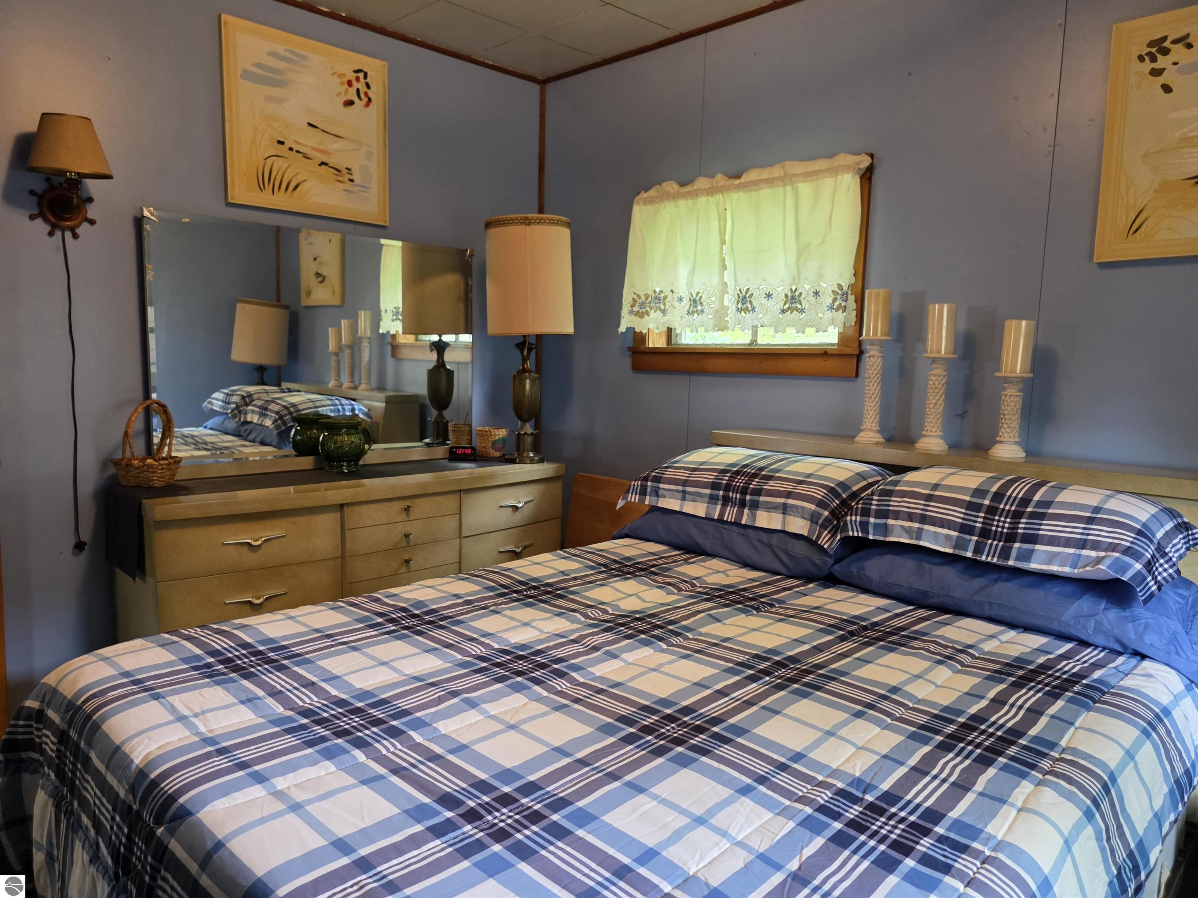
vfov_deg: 58.9
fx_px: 796
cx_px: 599
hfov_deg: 73.9
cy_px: 449
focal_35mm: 23
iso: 400
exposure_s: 1/120
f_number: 1.7
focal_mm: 6.3
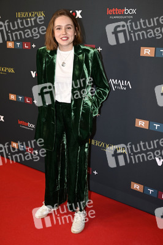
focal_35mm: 43
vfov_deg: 45.5
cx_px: 82
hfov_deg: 31.1
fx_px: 293
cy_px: 122
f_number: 6.3
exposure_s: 1/160
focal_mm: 43
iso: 800
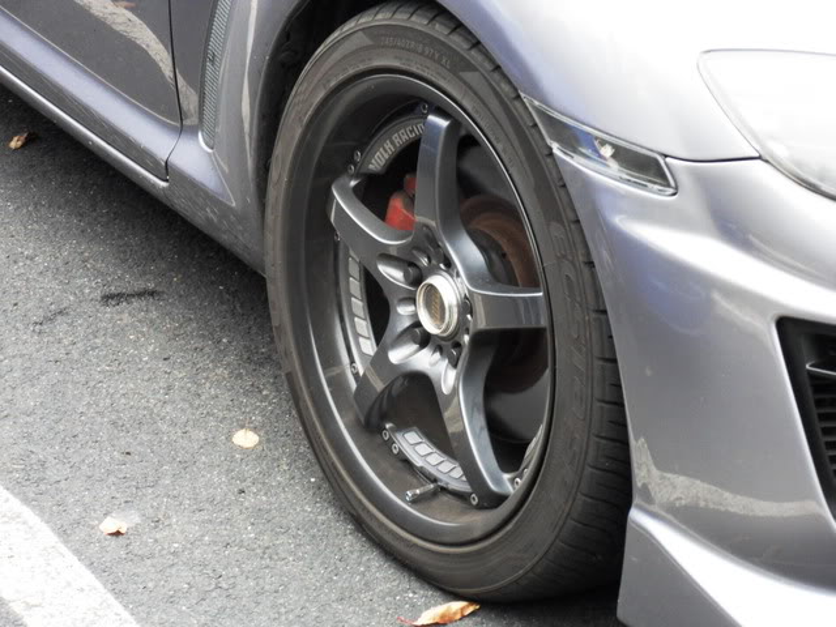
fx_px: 3140
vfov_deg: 11.4
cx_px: 418
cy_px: 314
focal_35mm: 130
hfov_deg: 15.2
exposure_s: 1/30
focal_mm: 22.8
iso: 400
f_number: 5.8
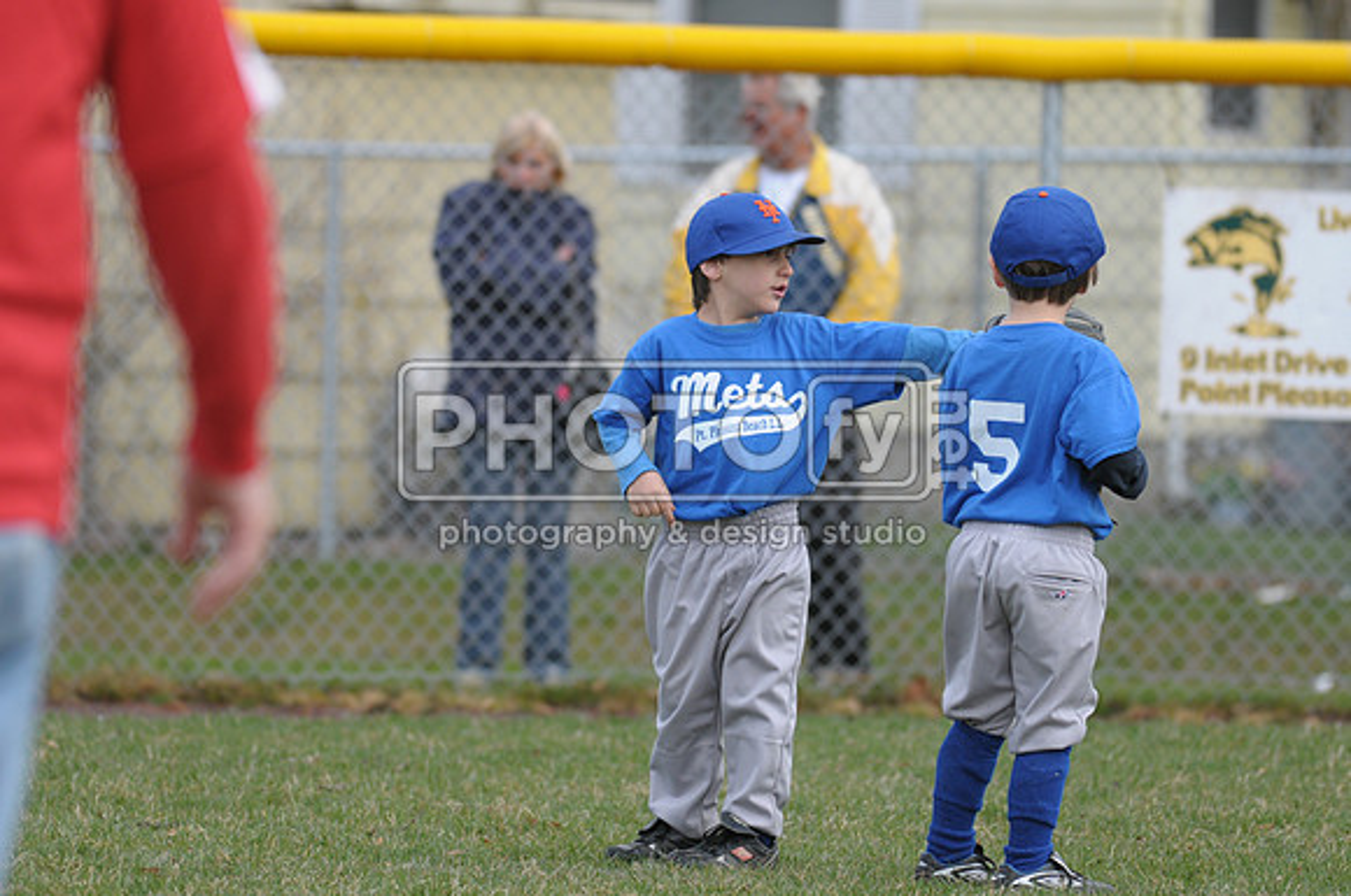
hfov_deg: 6.9
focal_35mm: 300
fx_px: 11243
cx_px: 676
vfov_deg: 4.6
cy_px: 448
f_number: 4
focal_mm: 200
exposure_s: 1/1250
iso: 400
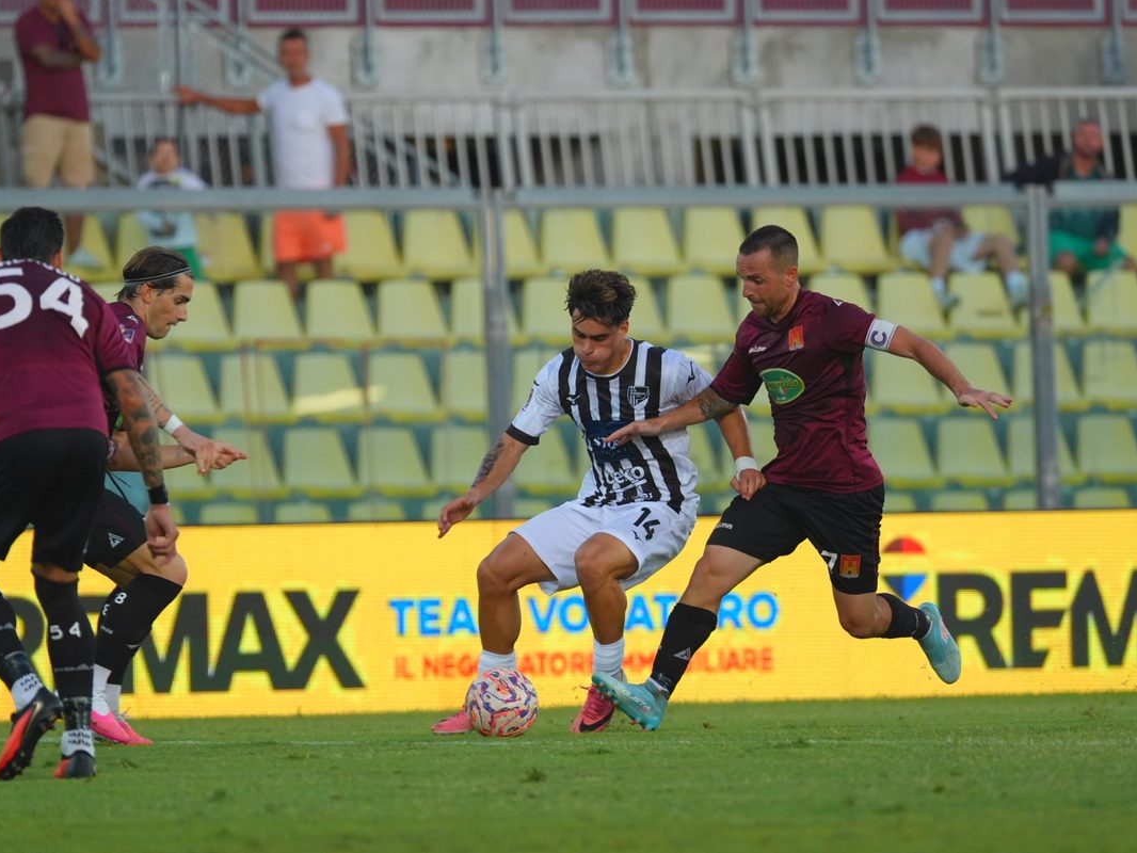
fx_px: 17150
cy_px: 426
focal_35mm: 522
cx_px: 600
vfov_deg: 2.9
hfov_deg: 3.8
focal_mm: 482
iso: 3200
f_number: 6.3
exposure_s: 1/1000
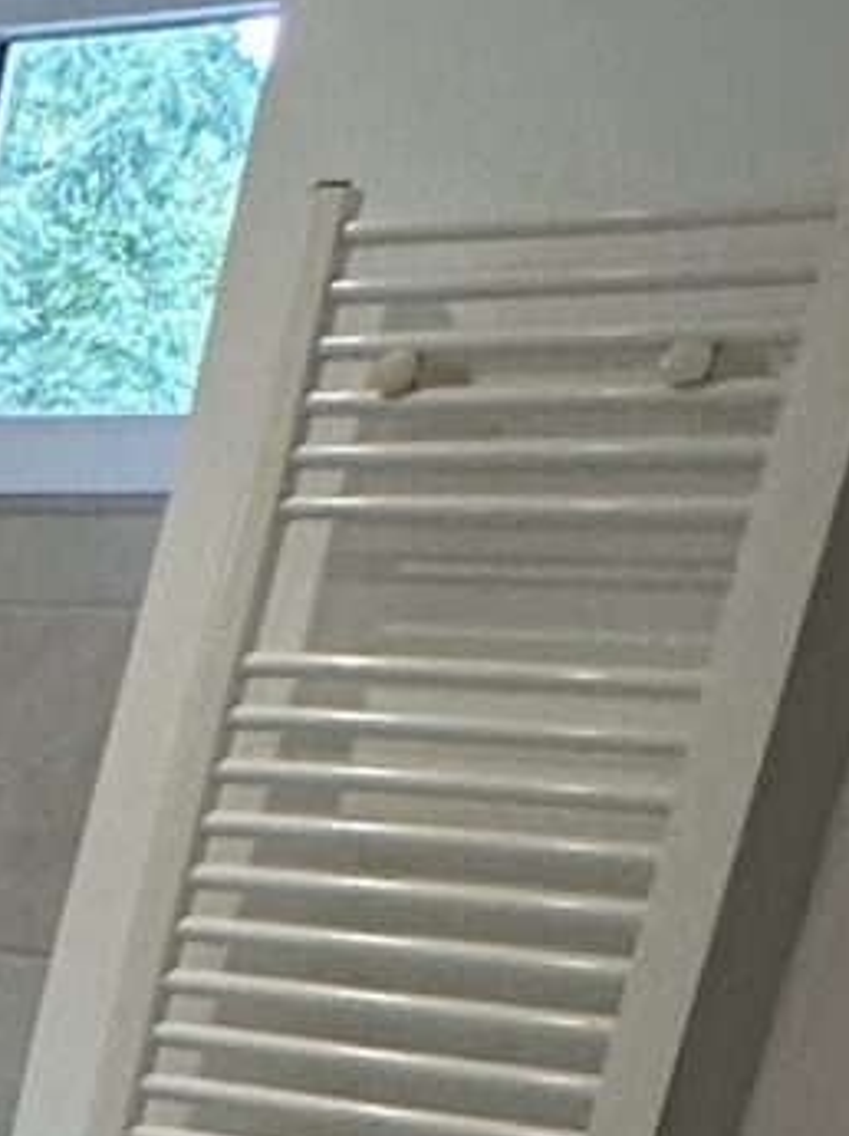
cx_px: -1958
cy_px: 1679
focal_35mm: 104
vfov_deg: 17.2
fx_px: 3407
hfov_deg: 9.6
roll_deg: -1.5
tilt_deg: -17.3
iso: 125
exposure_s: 1/100
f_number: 2.2
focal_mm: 2.22
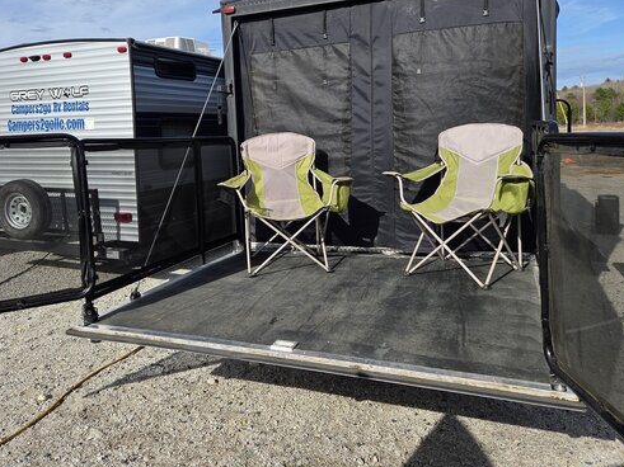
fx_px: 541
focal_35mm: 30
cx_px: 275
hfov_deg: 59.8
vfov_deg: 46.4
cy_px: 179
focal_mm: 5.4
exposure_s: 1/5399
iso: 80
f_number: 1.8
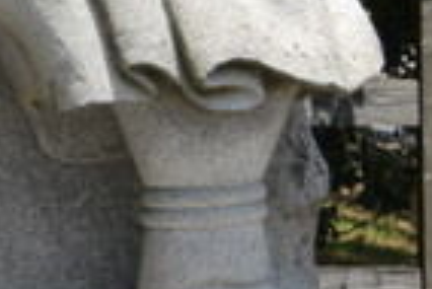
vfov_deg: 4.6
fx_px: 3520
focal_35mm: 293
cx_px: -719
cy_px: -330
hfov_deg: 6.6
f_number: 4.5
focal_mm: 34
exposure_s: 1/640
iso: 100
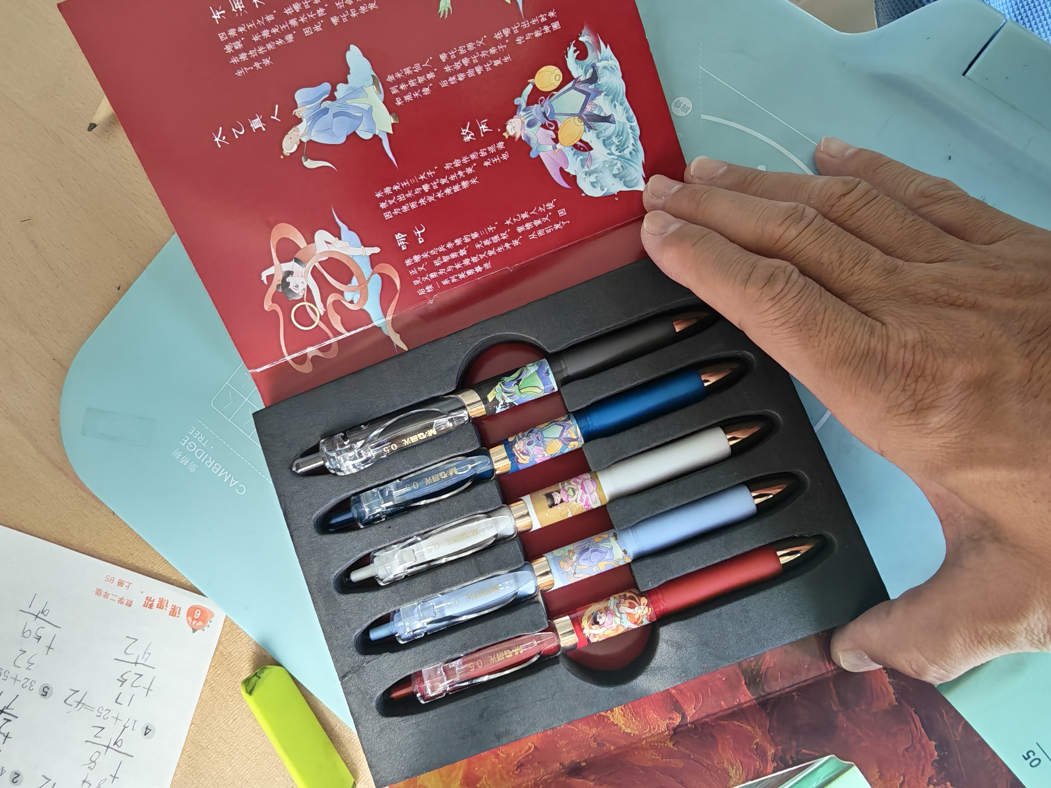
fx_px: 668
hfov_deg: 76.4
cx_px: 526
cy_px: 394
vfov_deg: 61.1
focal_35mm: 22
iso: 80
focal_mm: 1.82
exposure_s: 1/100
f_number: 2
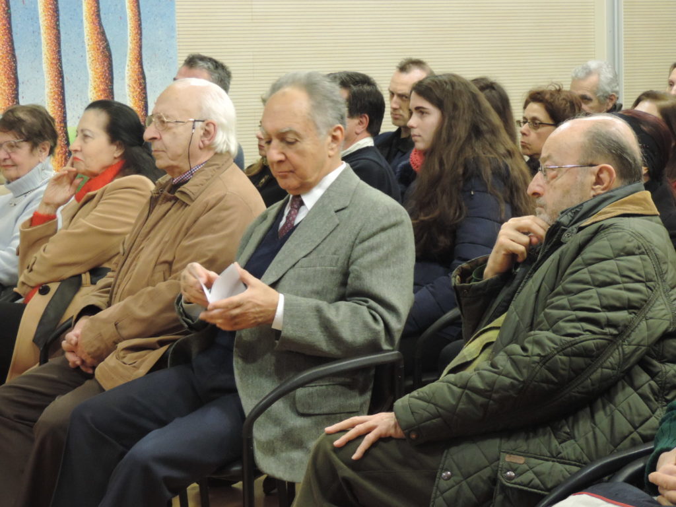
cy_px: 254
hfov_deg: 19.6
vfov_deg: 14.8
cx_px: 338
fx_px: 1953
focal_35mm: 100
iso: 800
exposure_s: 1/10
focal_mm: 17.8
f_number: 4.1
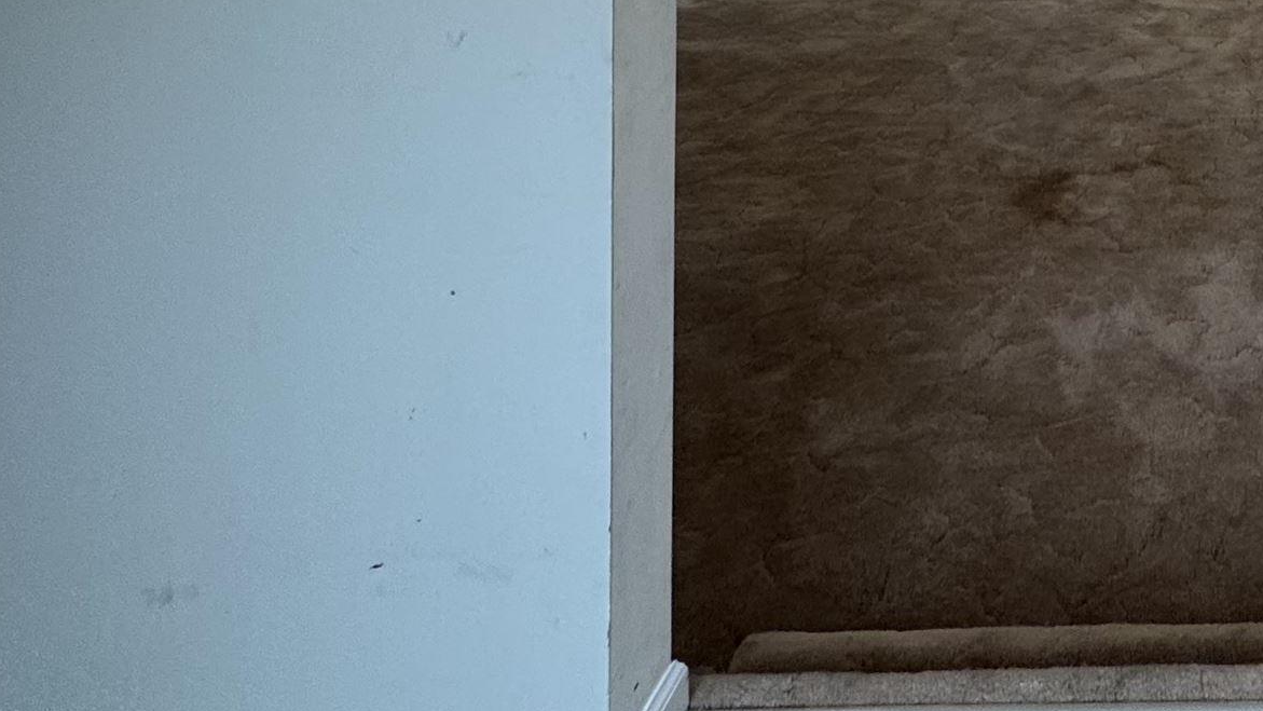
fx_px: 1340
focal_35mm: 40
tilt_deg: -2.3
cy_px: -511
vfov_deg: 21.5
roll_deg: -1.5
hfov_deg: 39.5
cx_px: 1440
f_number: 2.2
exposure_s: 1/99
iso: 40
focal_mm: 2.22
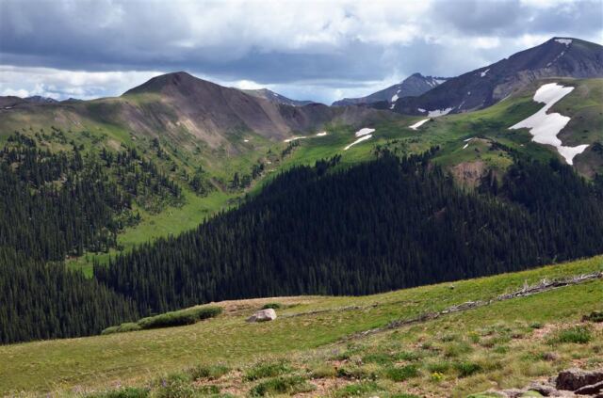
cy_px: 199
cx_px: 302
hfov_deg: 37.9
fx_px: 877
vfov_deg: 25.6
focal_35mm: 52
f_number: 8
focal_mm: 35
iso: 100
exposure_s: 1/250
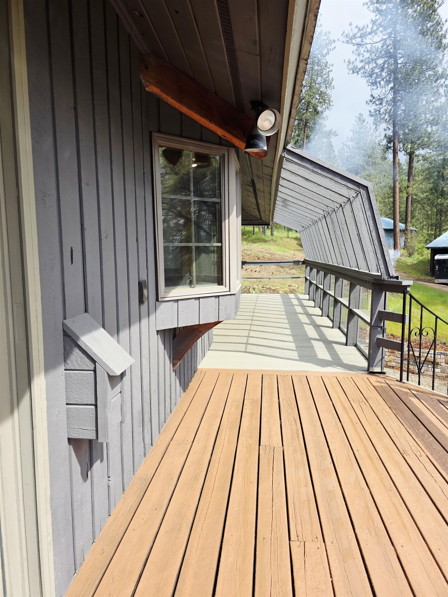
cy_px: 298
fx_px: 397
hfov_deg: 58.9
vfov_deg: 73.9
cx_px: 224
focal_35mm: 23
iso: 80
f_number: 1.7
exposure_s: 1/2000
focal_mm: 6.3
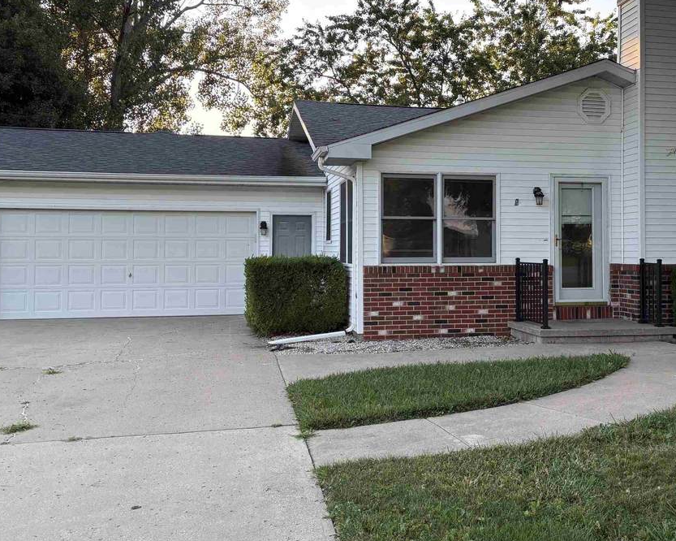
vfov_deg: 38.1
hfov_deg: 46.3
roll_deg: +0.3
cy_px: 224
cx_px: 432
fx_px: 780
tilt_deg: +2.1
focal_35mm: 39
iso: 64
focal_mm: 5.96
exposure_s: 1/414
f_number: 1.6
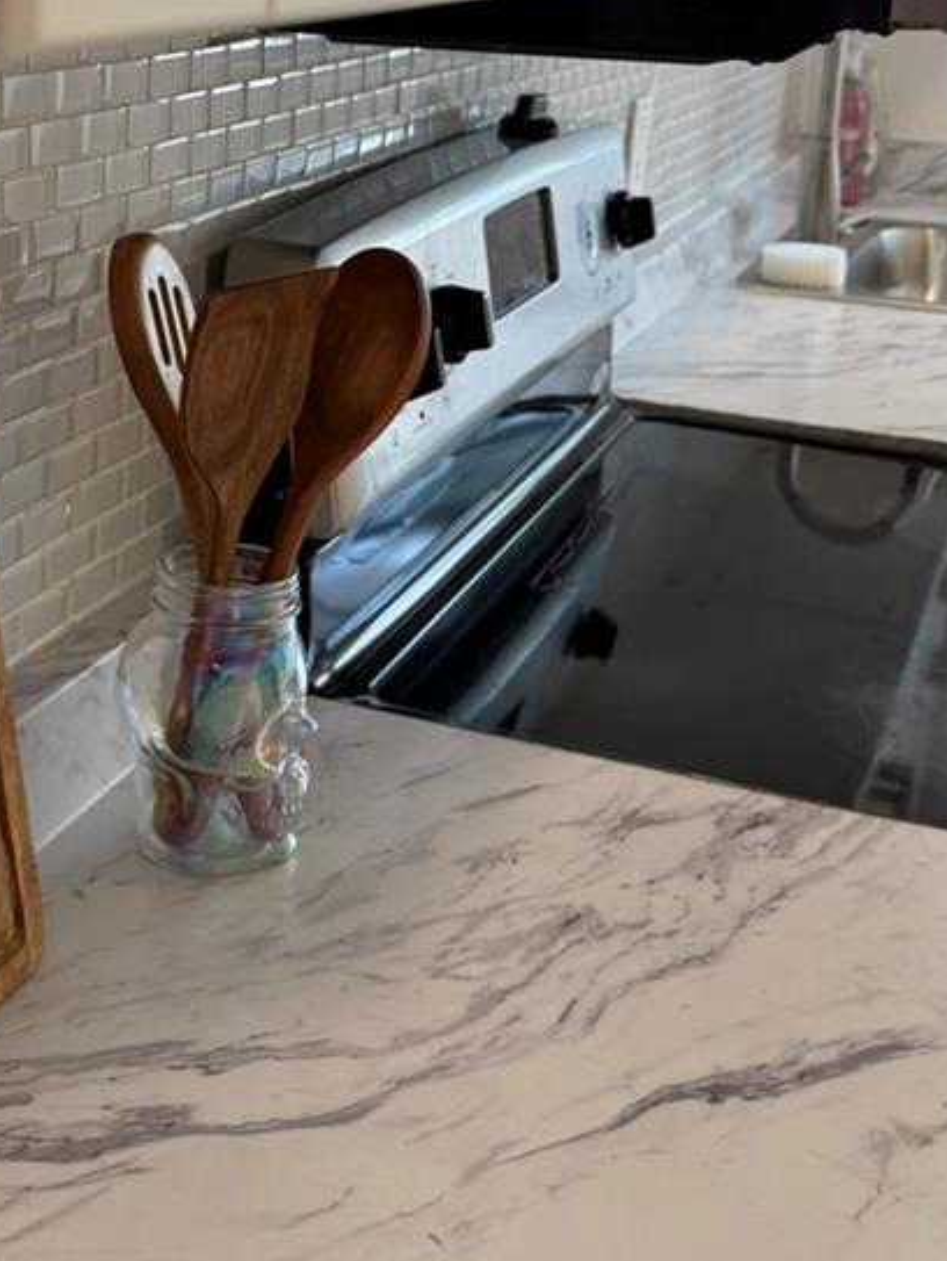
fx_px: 1931
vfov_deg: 35.4
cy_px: 332
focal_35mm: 53
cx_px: 344
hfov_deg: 27.4
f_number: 1.78
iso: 100
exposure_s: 1/120
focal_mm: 6.76
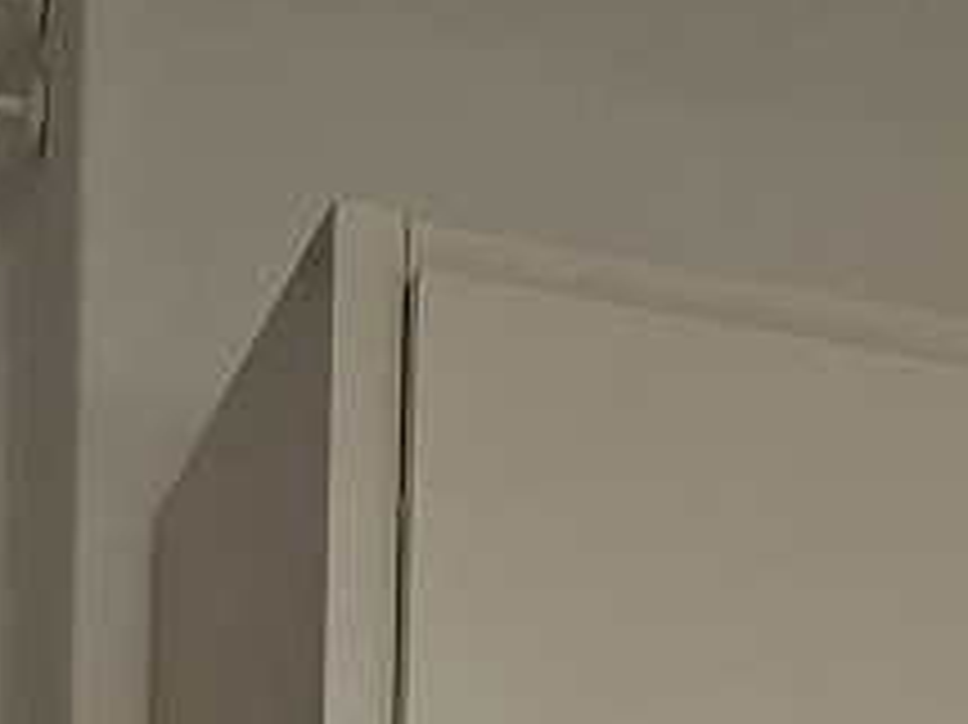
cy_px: 2064
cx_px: 1513
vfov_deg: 7.7
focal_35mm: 171
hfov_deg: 11.1
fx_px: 4779
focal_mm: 5.54
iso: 64
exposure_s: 1/100
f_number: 1.8
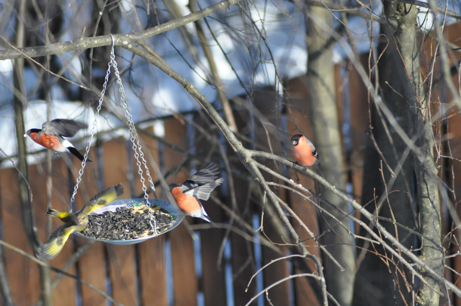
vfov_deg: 3.0
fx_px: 5755
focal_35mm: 450
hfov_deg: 4.6
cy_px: 153
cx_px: 230
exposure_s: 1/1600
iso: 1250
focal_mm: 300
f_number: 8
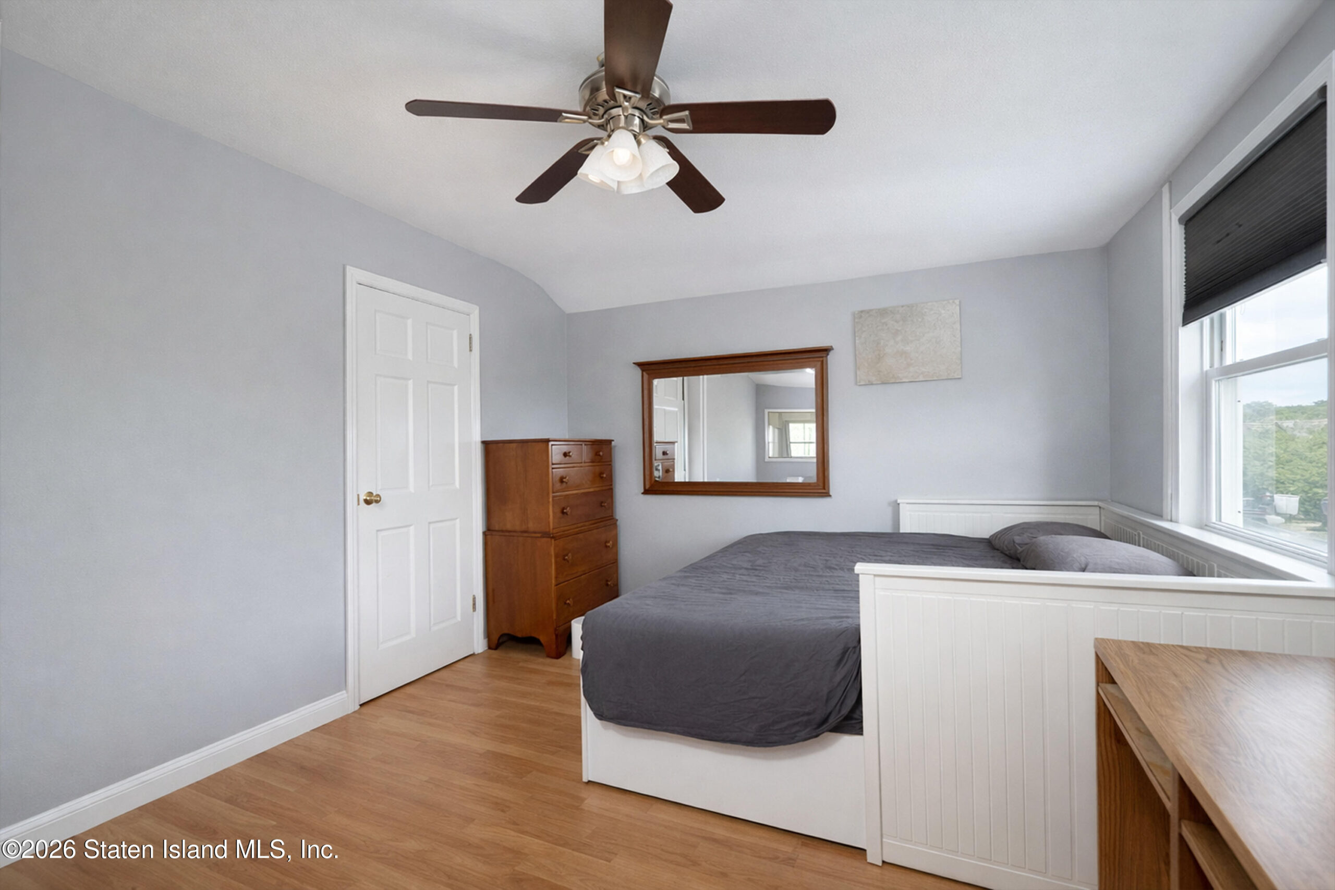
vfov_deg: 73.8
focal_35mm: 16
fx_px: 593
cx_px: 668
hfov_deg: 96.7
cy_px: 445
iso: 64
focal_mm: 16
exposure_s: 1/40
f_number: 4.5
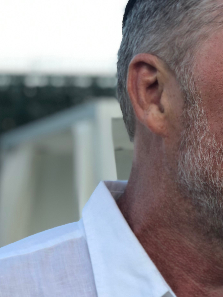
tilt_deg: +2.1
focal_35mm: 114
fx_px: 979
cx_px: 202
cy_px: 130
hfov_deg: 12.9
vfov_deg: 17.3
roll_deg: +1.5
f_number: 2.4
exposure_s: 1/100
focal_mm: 6
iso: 16
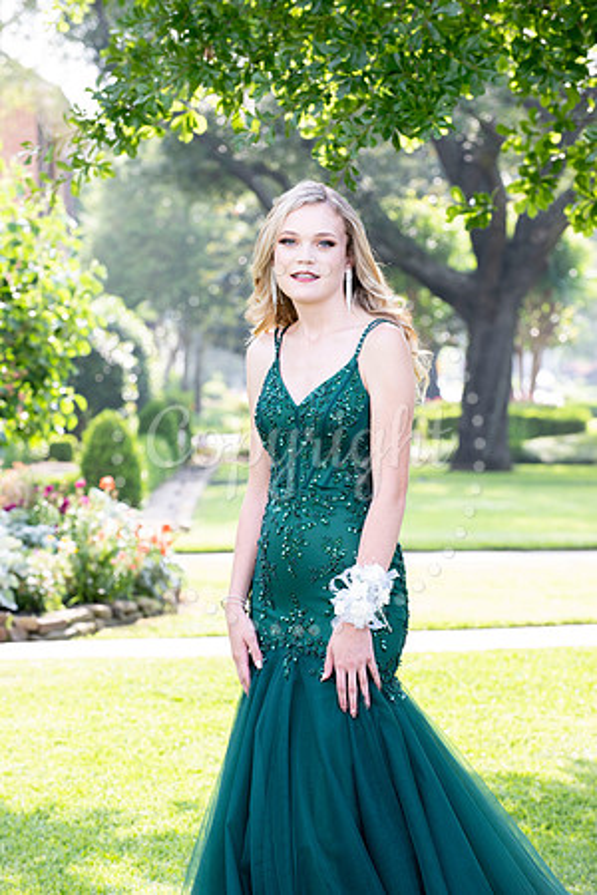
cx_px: 298
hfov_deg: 9.1
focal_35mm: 150
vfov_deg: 13.7
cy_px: 448
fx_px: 3731
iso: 250
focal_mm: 150
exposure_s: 1/60
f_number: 7.1
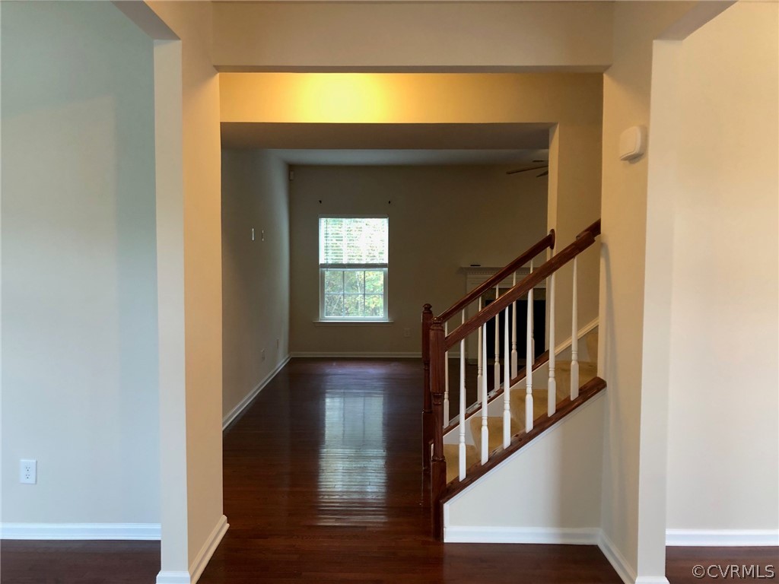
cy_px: 292
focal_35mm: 28
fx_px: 630
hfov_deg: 63.4
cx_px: 390
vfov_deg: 49.7
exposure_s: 1/15
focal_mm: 3.99
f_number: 1.8
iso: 50
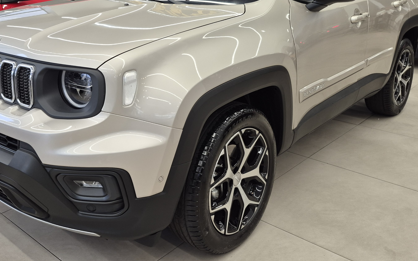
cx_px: 163
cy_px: 67
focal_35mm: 36
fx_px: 410
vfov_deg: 34.6
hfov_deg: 53.6
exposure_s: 1/120
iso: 100
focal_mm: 5.4
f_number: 1.8
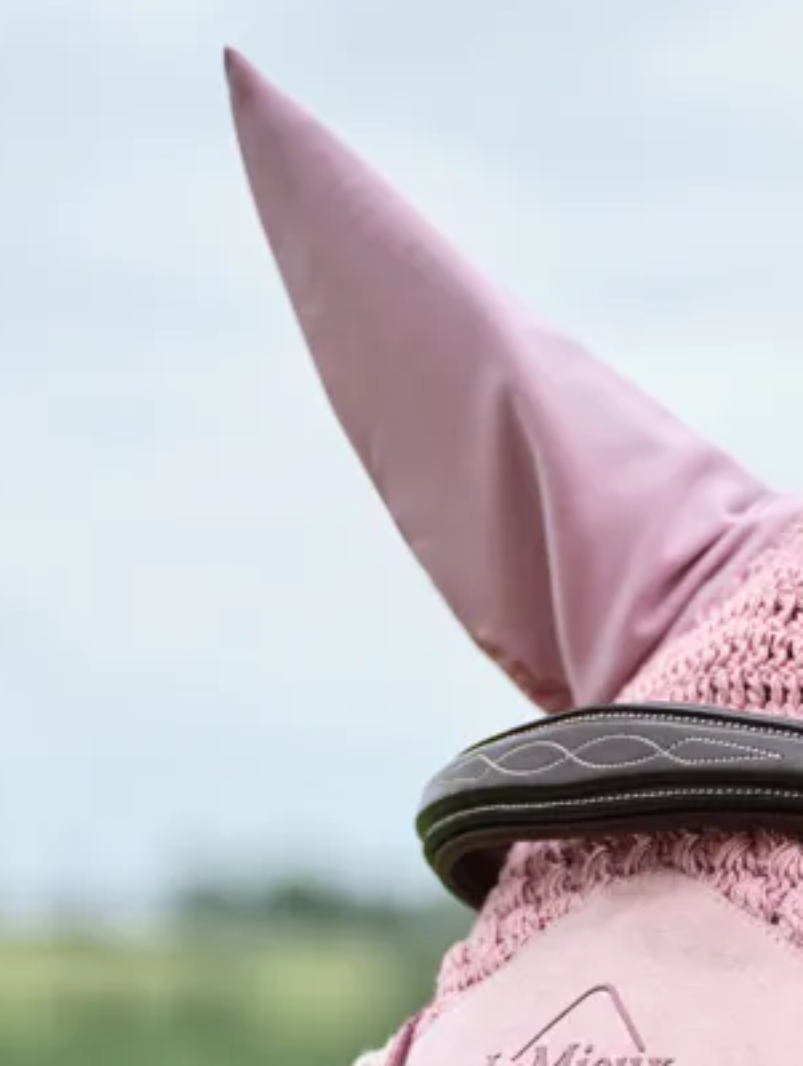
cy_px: 1346
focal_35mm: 189
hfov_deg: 7.8
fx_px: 5833
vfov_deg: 10.3
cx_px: 774
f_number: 4.5
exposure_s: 1/320
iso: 125
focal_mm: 90.1
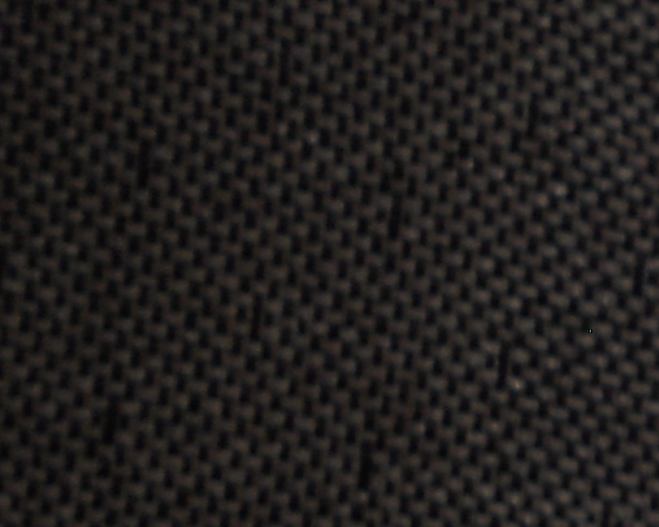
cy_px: 411
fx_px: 3004
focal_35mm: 154
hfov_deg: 10.7
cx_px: 1593
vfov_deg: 10.0
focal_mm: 5.8
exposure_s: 1/25
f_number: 8.8
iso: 80
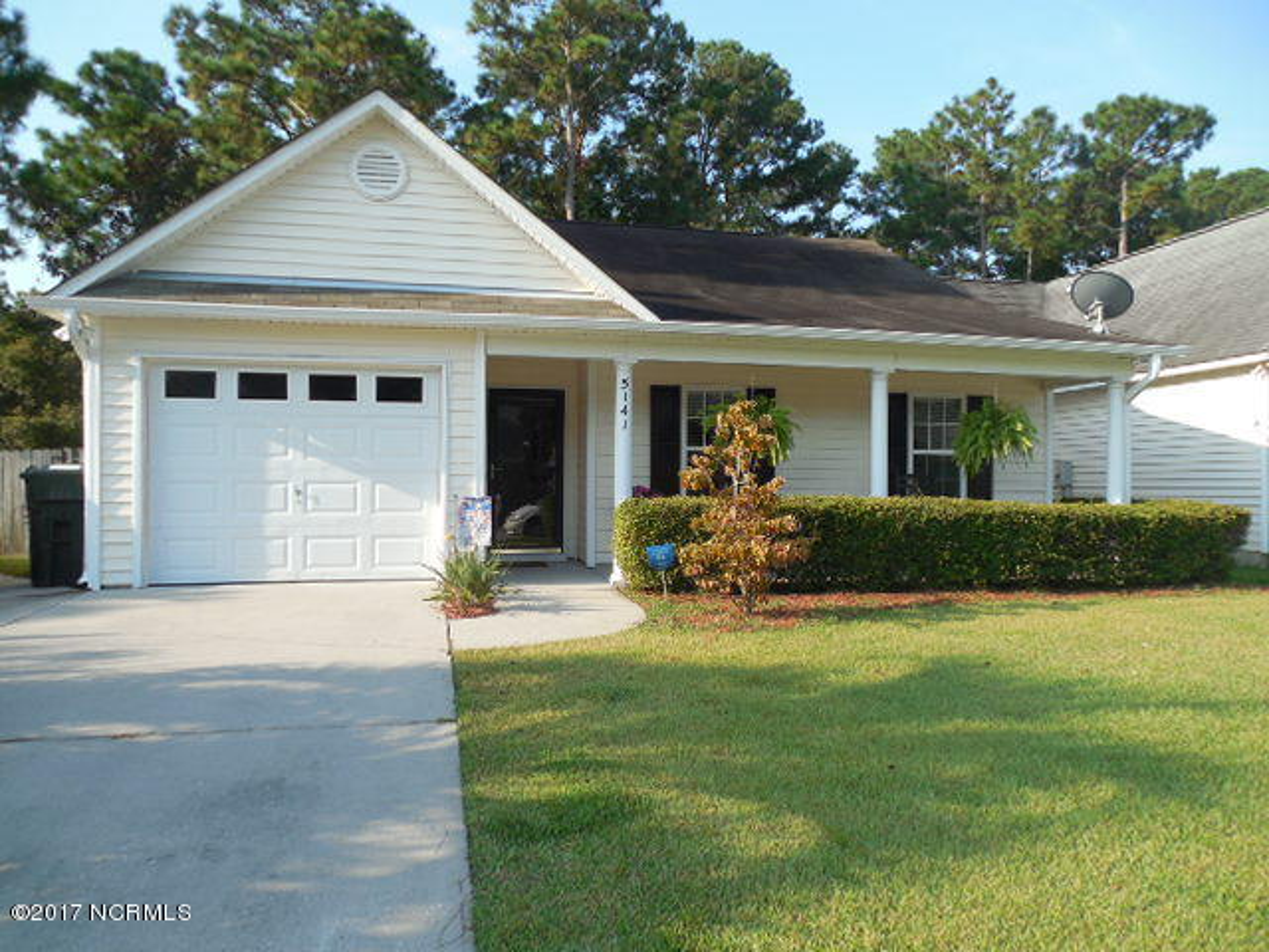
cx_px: 634
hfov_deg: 69.4
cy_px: 476
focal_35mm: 25
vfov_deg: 54.9
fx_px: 916
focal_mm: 4.5
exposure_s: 1/640
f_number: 3.3
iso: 125
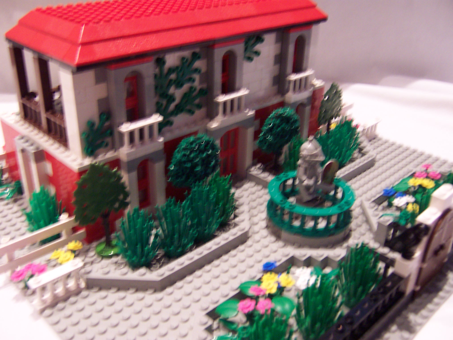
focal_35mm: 36
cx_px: 226
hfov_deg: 51.4
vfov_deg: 39.7
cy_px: 170
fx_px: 471
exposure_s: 1/8
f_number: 2.8
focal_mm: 5.6
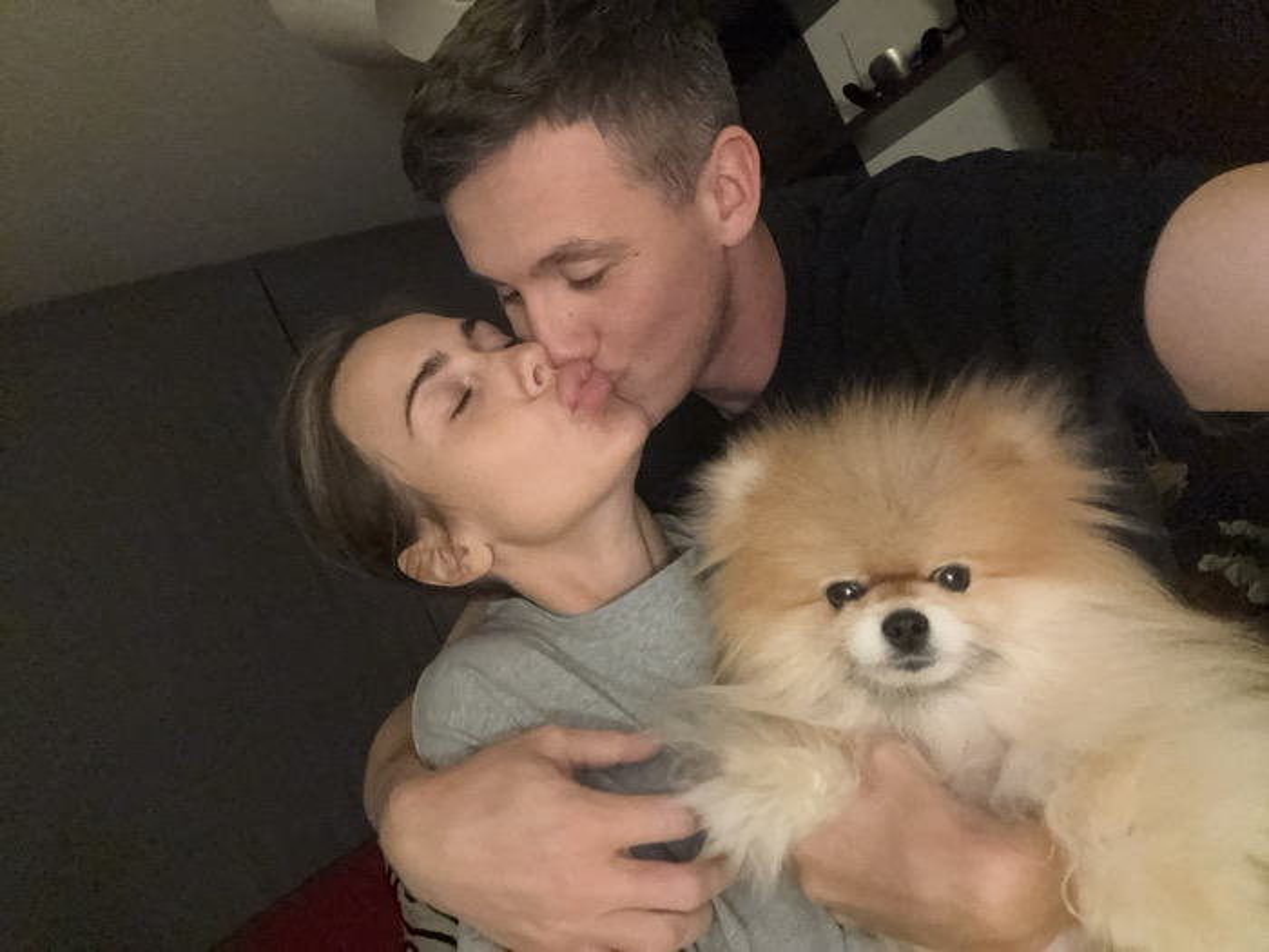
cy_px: 476
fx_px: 843
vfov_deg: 58.9
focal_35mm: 23
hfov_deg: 73.9
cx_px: 634
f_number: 1.9
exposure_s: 1/27
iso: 400
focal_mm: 2.69
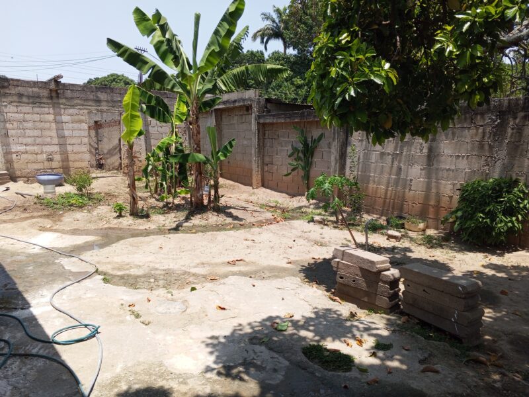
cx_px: 264
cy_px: 198
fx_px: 351
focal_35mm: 23
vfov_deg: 58.9
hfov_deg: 73.9
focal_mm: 4.09
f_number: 1.6
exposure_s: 1/555
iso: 100
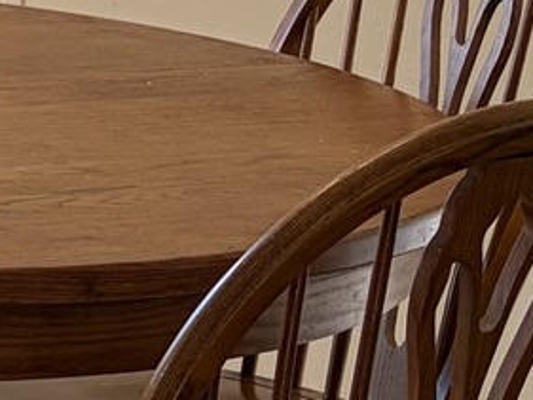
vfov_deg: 6.8
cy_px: -404
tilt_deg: -2.4
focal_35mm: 213
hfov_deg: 8.4
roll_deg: -0.2
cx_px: -821
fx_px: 3281
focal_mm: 5.96
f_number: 1.6
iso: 50
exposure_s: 1/179
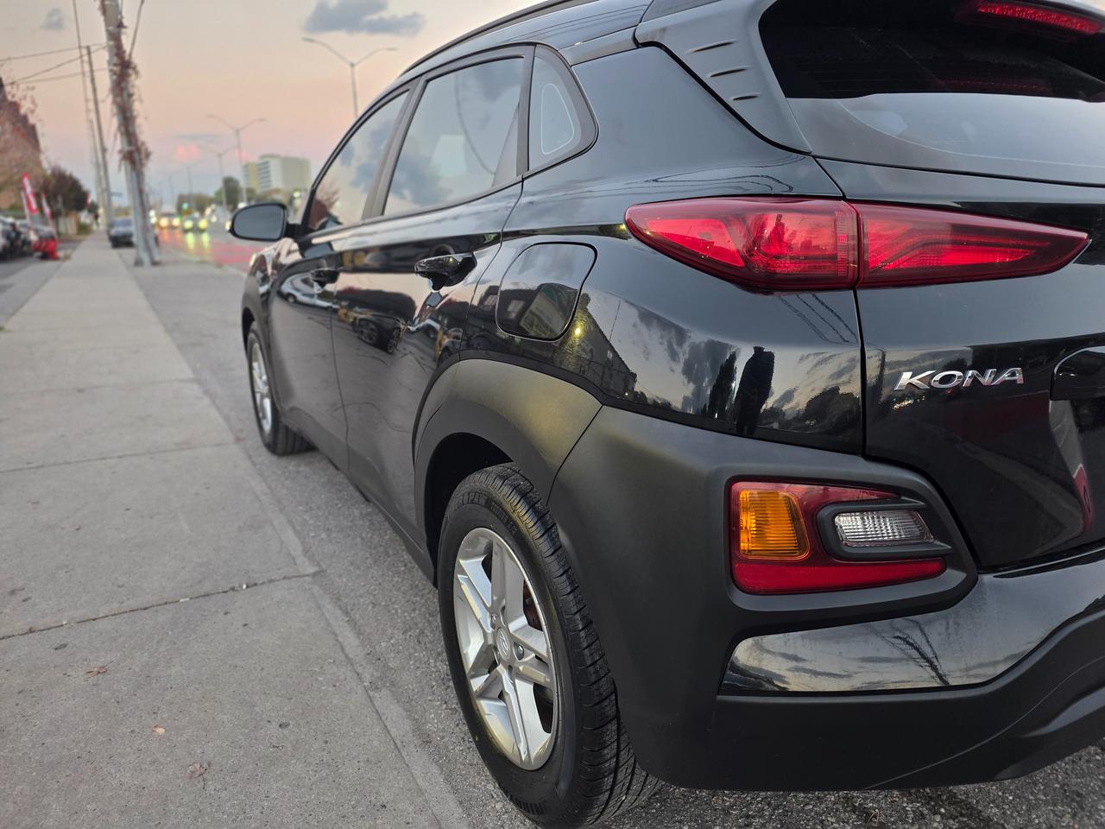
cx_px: 552
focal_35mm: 23
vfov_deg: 58.9
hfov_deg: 73.9
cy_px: 414
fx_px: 734
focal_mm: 6.25
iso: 320
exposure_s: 1/120
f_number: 1.7
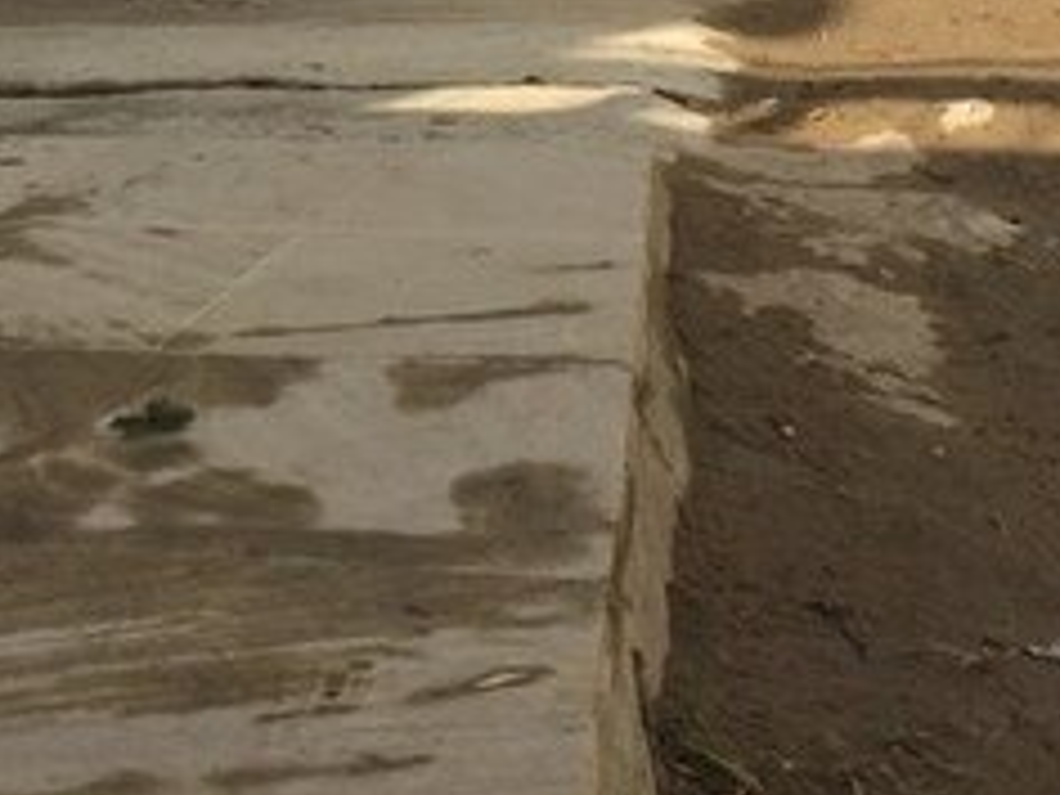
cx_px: 314
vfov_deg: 16.9
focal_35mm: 81
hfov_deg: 24.0
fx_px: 2480
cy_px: -299
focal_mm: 4.15
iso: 32
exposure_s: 1/1520
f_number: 2.2
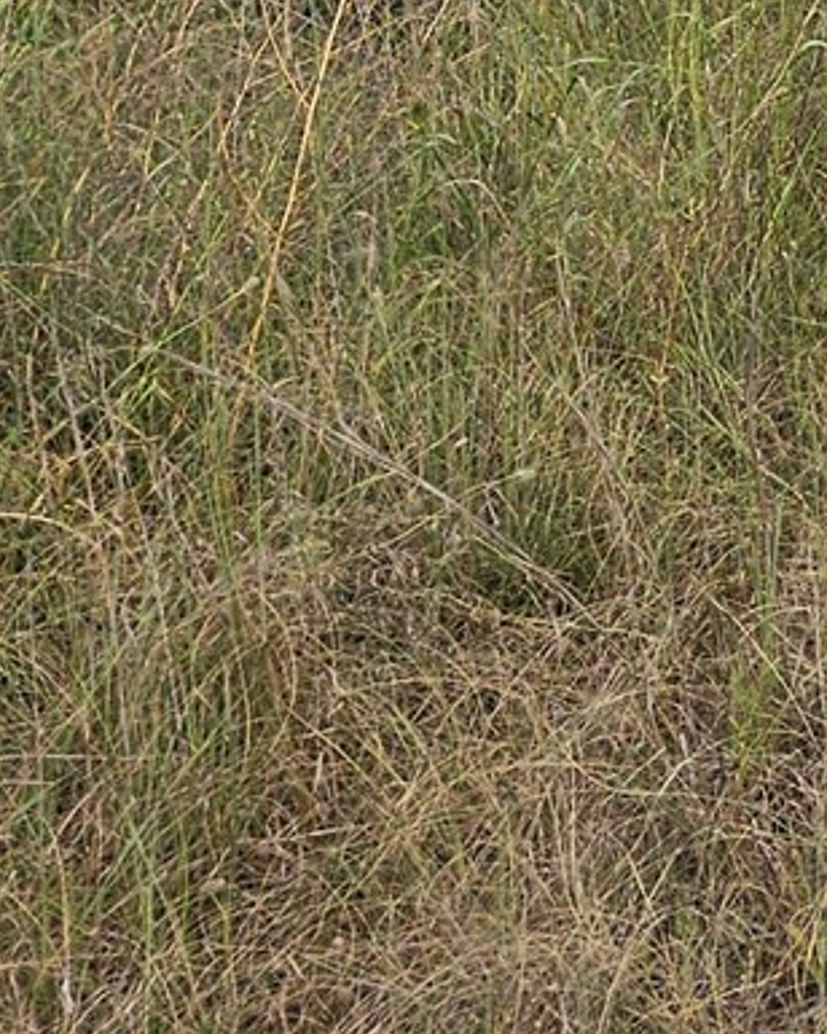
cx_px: 2500
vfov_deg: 15.5
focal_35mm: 112
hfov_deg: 10.1
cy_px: -612
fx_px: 3427
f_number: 1.7
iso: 10
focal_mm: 6.3
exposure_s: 1/210
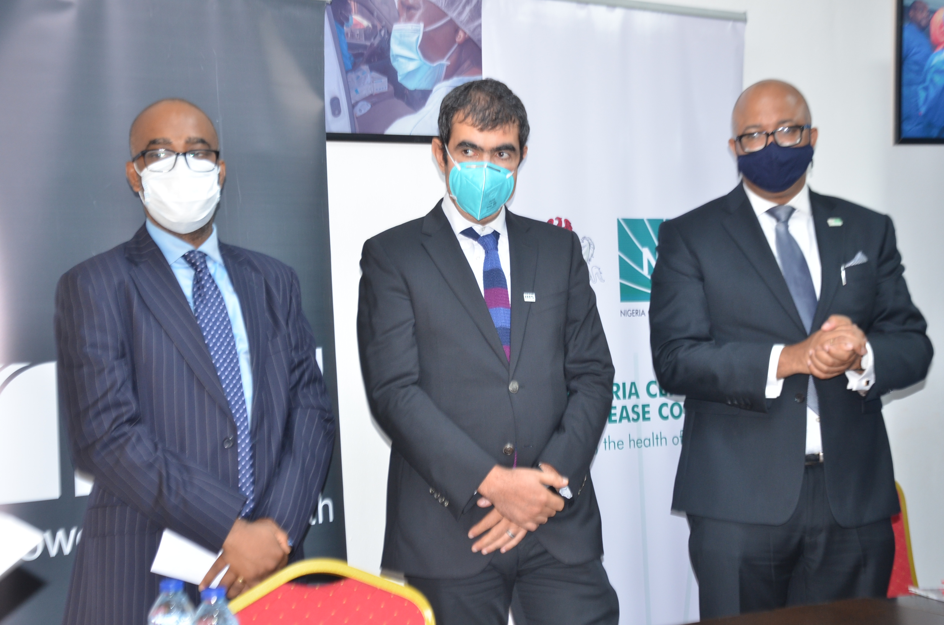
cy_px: 312
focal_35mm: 68
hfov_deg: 29.9
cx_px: 472
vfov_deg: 20.1
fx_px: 1766
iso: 500
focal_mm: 45
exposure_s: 1/30
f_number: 5.6
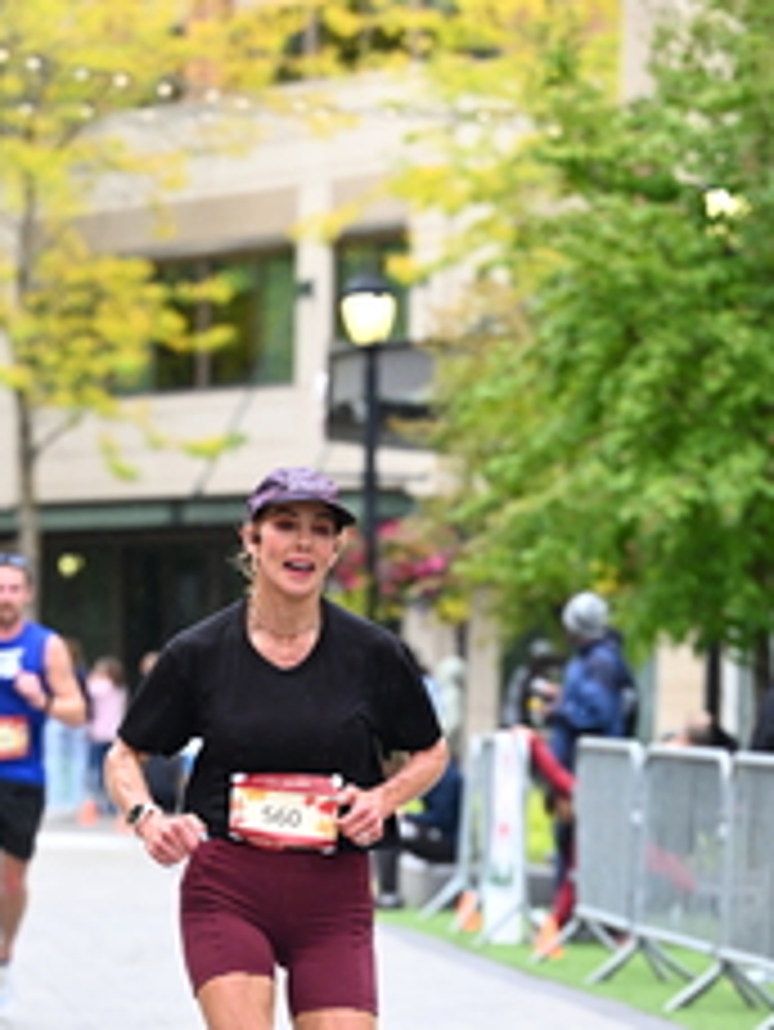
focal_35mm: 215
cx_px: 425
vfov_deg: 9.1
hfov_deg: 6.9
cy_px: 1034
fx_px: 6404
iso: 1250
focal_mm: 93
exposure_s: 1/1600
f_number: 2.8
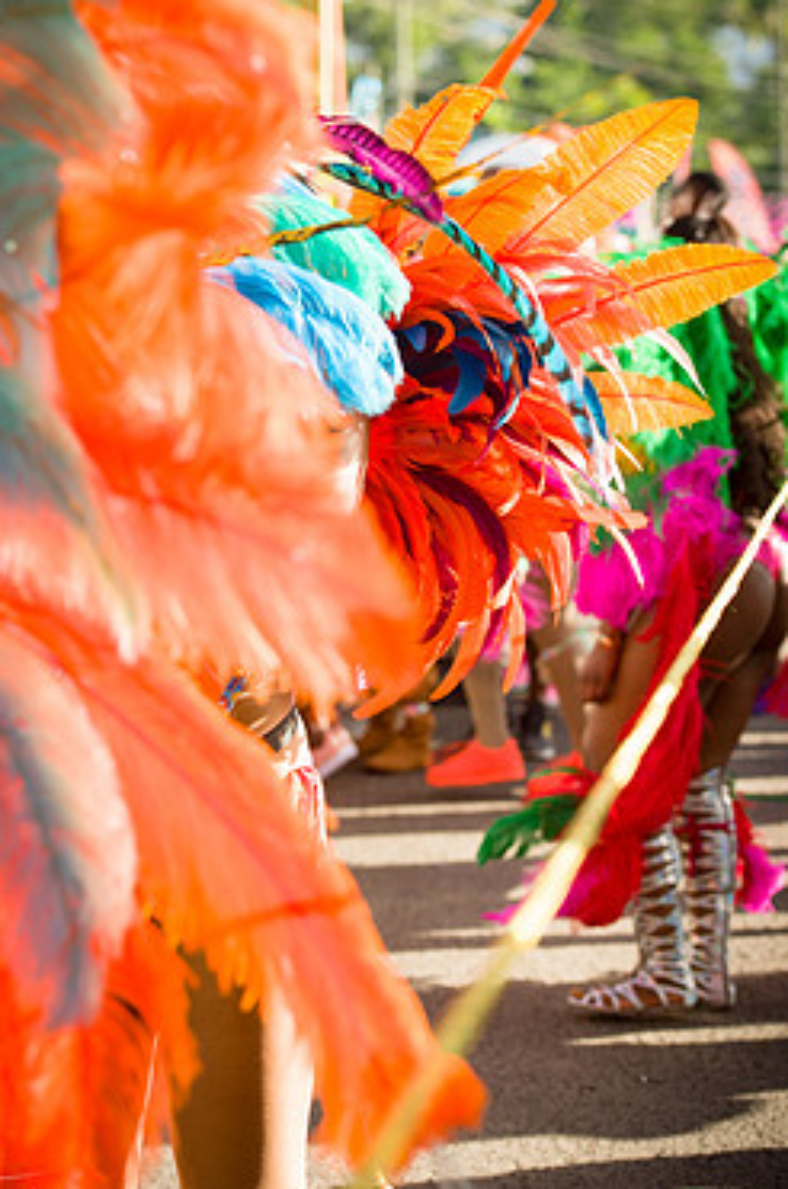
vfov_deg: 24.0
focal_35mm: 85
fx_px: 2801
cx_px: 338
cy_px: 564
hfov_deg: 16.0
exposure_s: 1/160
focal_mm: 70
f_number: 4.5
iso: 100
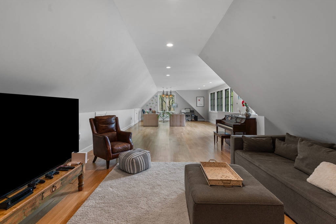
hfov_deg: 96.7
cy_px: 112
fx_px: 149
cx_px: 168
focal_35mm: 16
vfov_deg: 73.8
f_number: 8
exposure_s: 1/1.67
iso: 100
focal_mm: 16
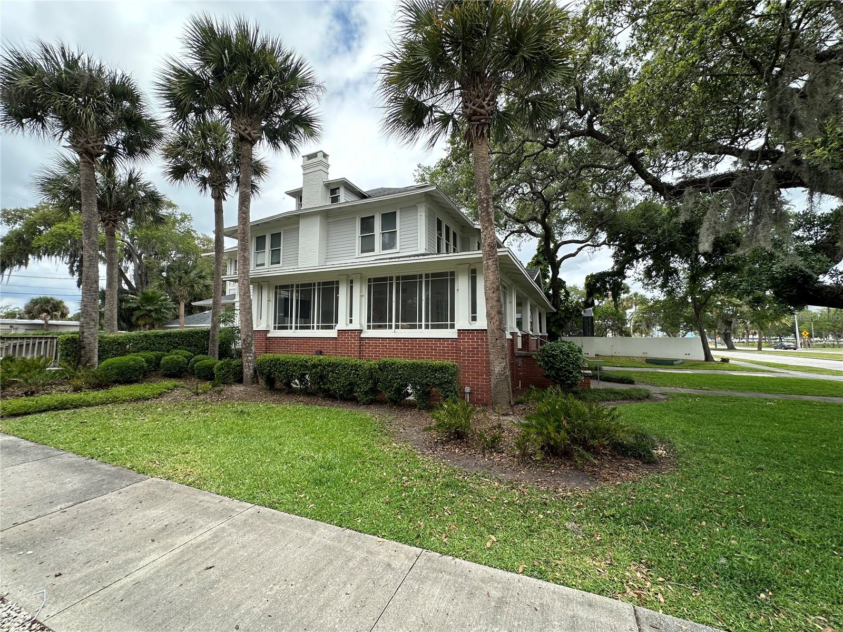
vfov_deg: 85.7
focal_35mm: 14
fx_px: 341
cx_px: 422
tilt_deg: +4.3
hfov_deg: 102.1
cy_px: 316
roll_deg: -0.5
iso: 40
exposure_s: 1/556
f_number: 2.2
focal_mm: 2.22
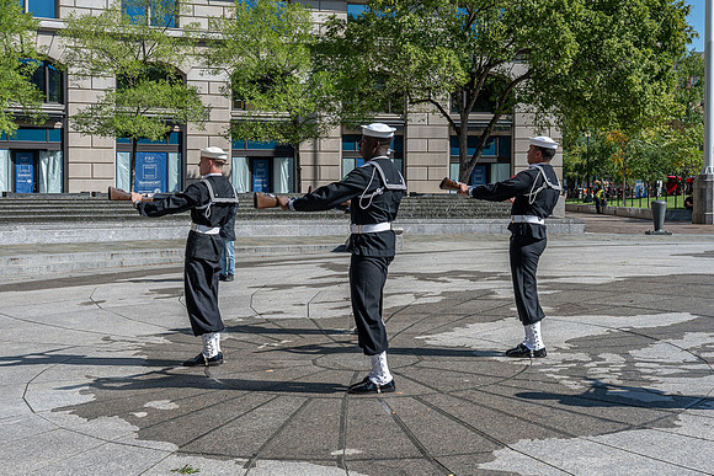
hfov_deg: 39.3
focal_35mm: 50
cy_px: 215
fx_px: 999
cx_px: 363
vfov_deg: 26.8
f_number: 11
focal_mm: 38
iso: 140
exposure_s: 1/200
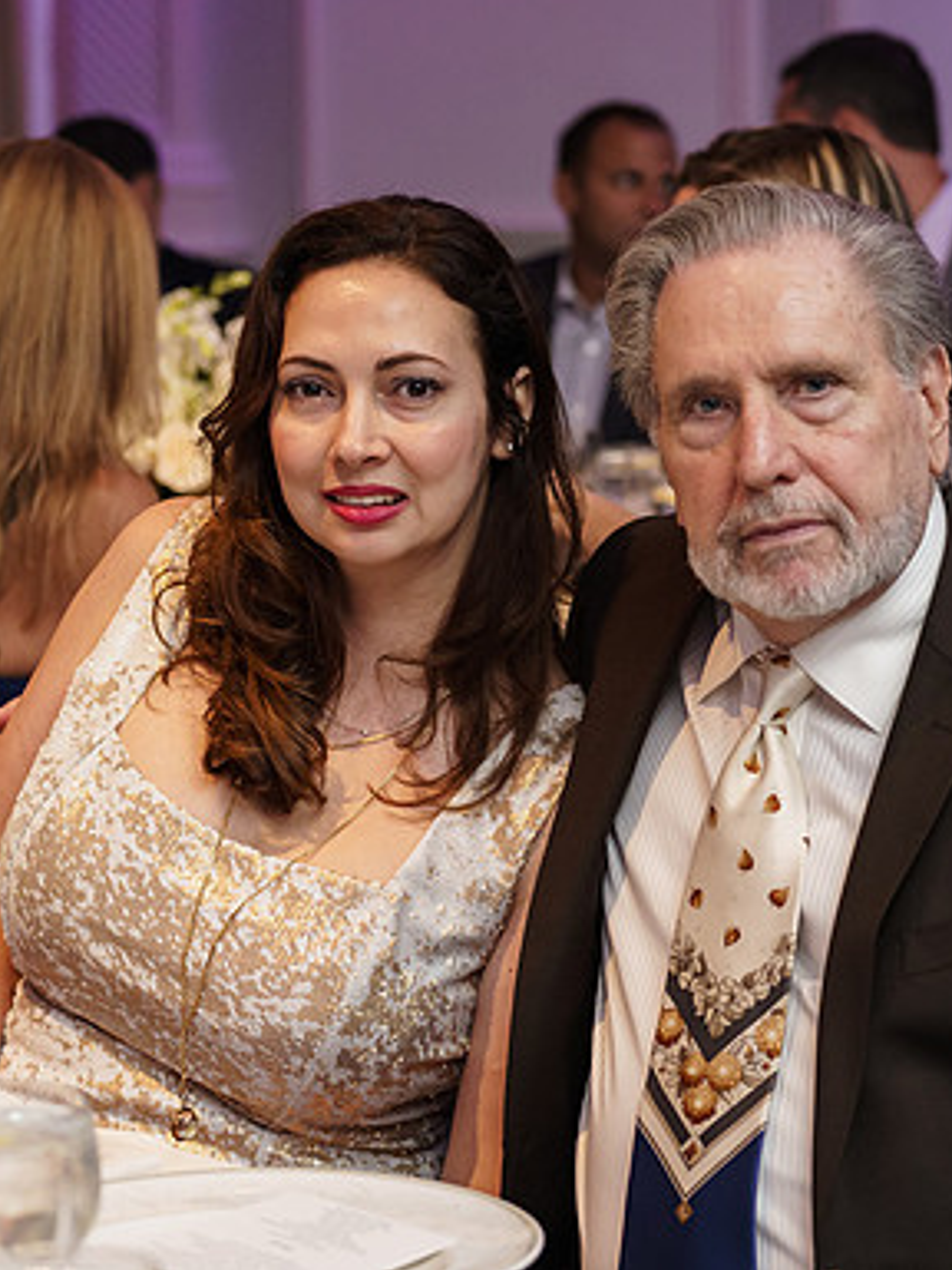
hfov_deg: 13.6
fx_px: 3997
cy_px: 633
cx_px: 612
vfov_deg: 18.0
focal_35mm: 109
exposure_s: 1/250
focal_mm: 50
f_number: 2.5
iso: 1000
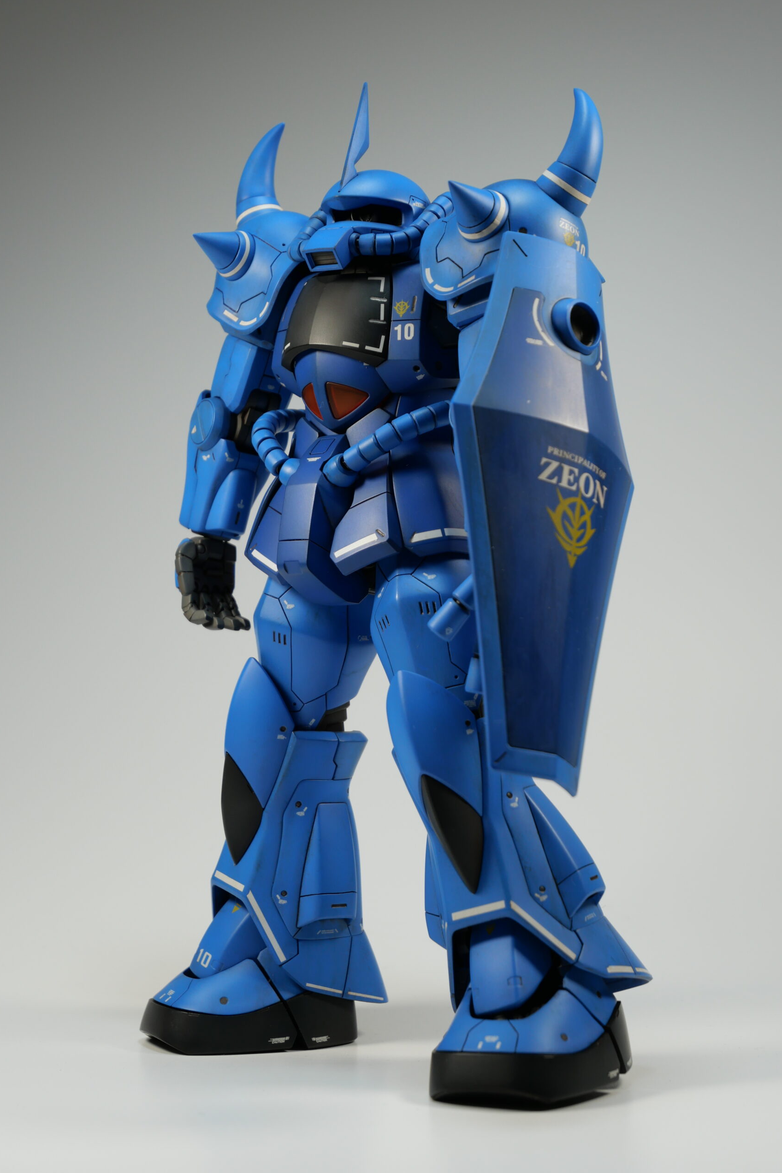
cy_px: 589
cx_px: 389
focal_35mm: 67
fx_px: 2182
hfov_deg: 20.3
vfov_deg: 30.1
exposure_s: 1/100
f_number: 5.6
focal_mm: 32
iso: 200
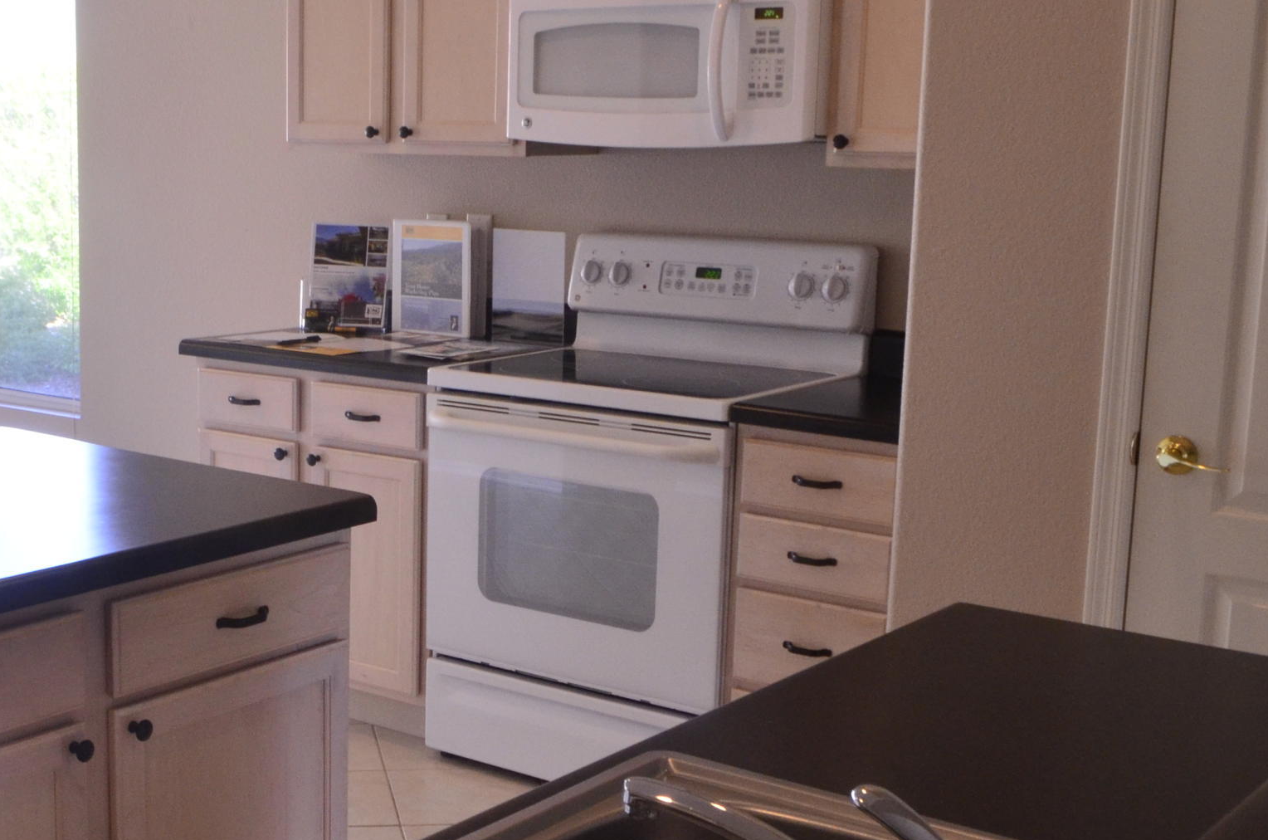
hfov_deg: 36.5
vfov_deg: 25.4
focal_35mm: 53
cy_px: 440
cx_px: 285
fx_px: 1863
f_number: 10
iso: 1000
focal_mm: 18
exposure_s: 1/30
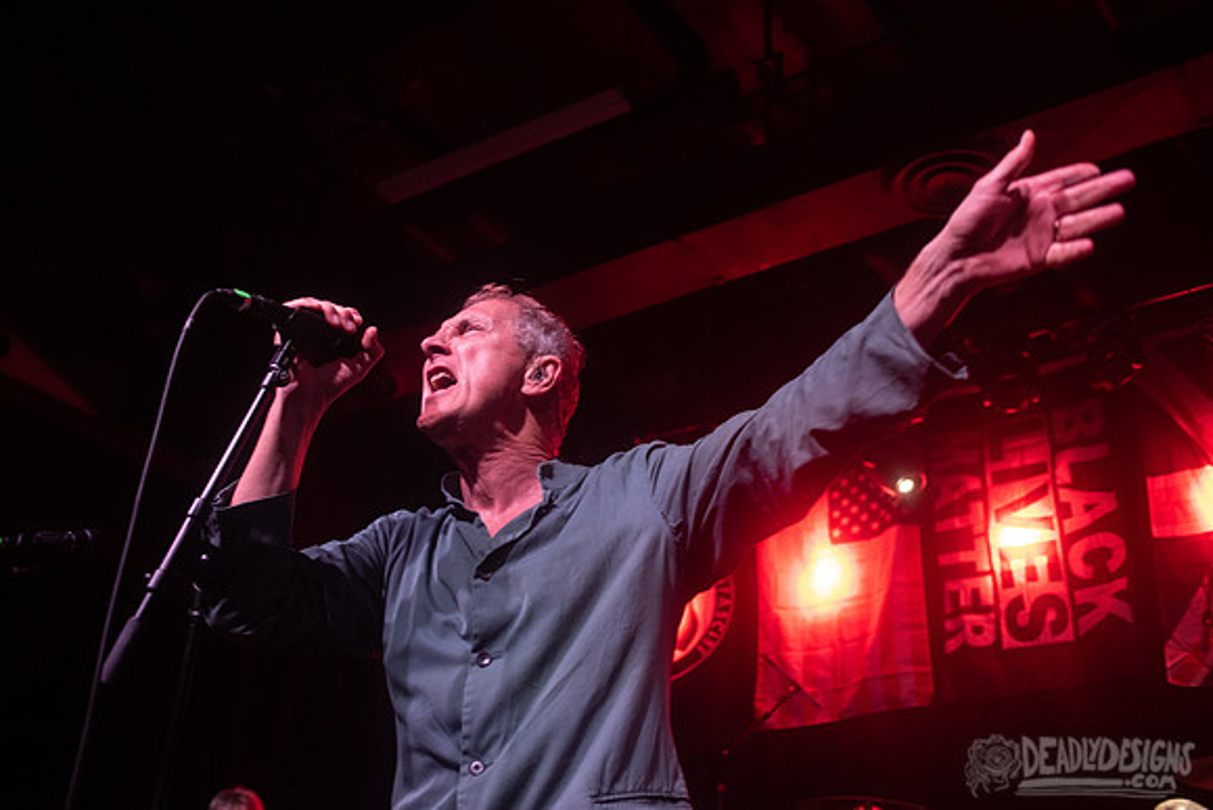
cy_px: 358
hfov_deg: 49.4
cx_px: 536
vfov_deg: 34.1
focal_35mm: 39
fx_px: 1316
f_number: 3.2
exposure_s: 1/160
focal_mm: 35
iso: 2000
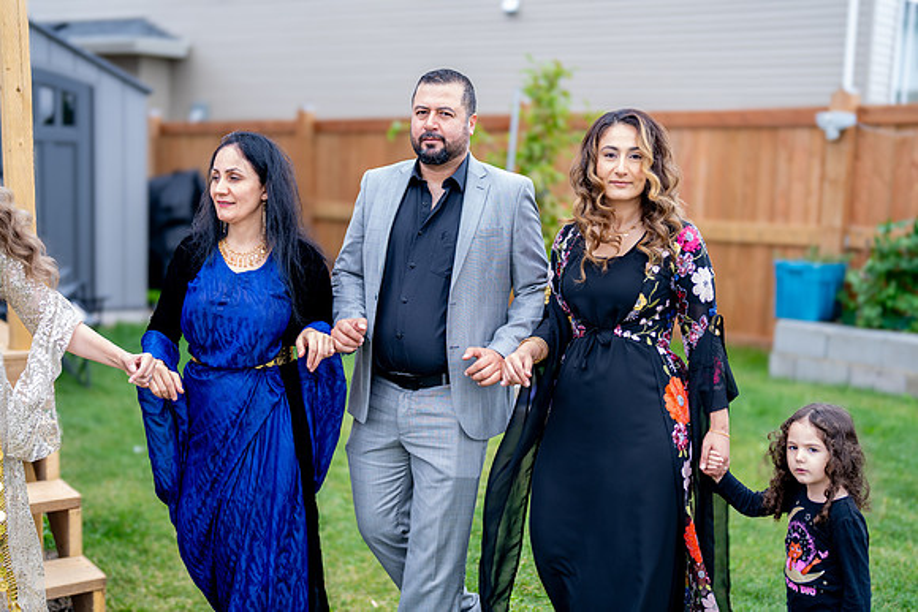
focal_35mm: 50
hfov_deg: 39.6
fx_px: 1275
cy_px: 306
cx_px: 459
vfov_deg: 27.0
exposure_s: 1/500
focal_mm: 50
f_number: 1.4
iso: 80
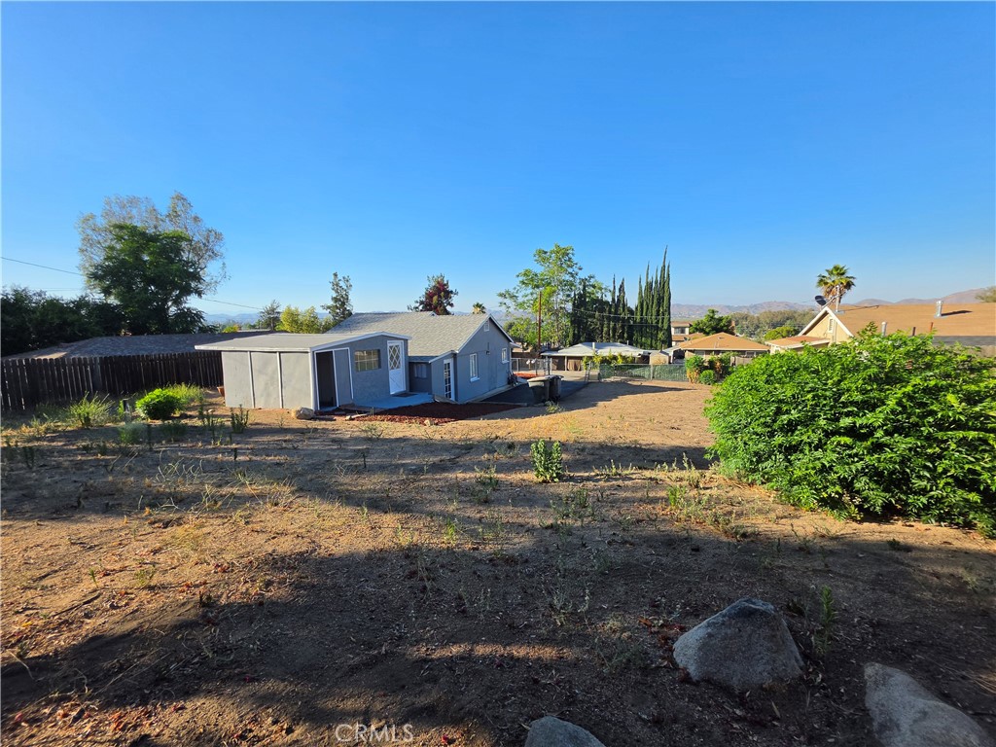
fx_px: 374
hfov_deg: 106.2
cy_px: 374
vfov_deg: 89.9
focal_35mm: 13
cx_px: 498
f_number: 1.9
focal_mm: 2.2
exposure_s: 1/1325
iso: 32
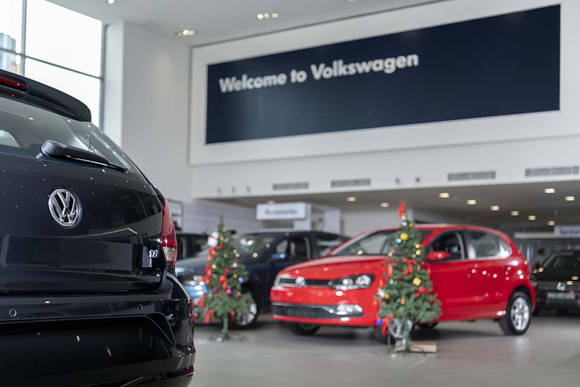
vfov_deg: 28.1
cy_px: 194
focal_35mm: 48
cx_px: 290
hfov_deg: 41.1
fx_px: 773
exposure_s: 1/320
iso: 160
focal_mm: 48
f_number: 2.8
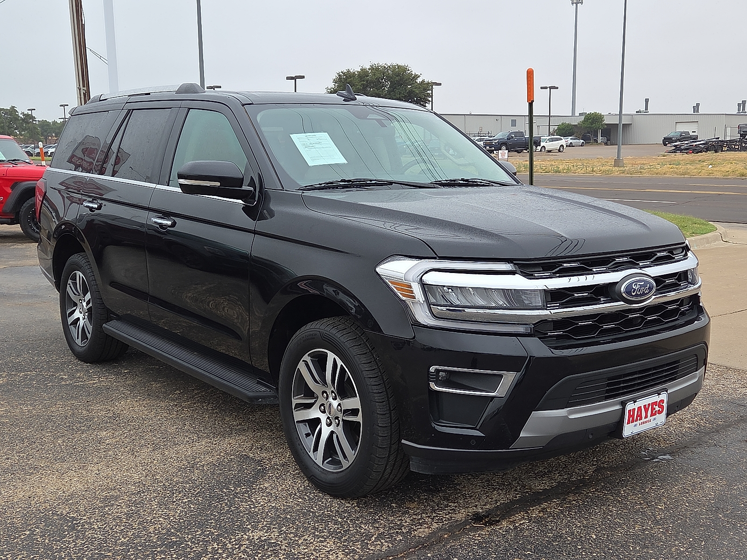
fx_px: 842
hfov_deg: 47.9
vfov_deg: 36.8
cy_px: 280
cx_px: 374
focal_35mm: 39
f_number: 1.8
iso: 76
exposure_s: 1/769
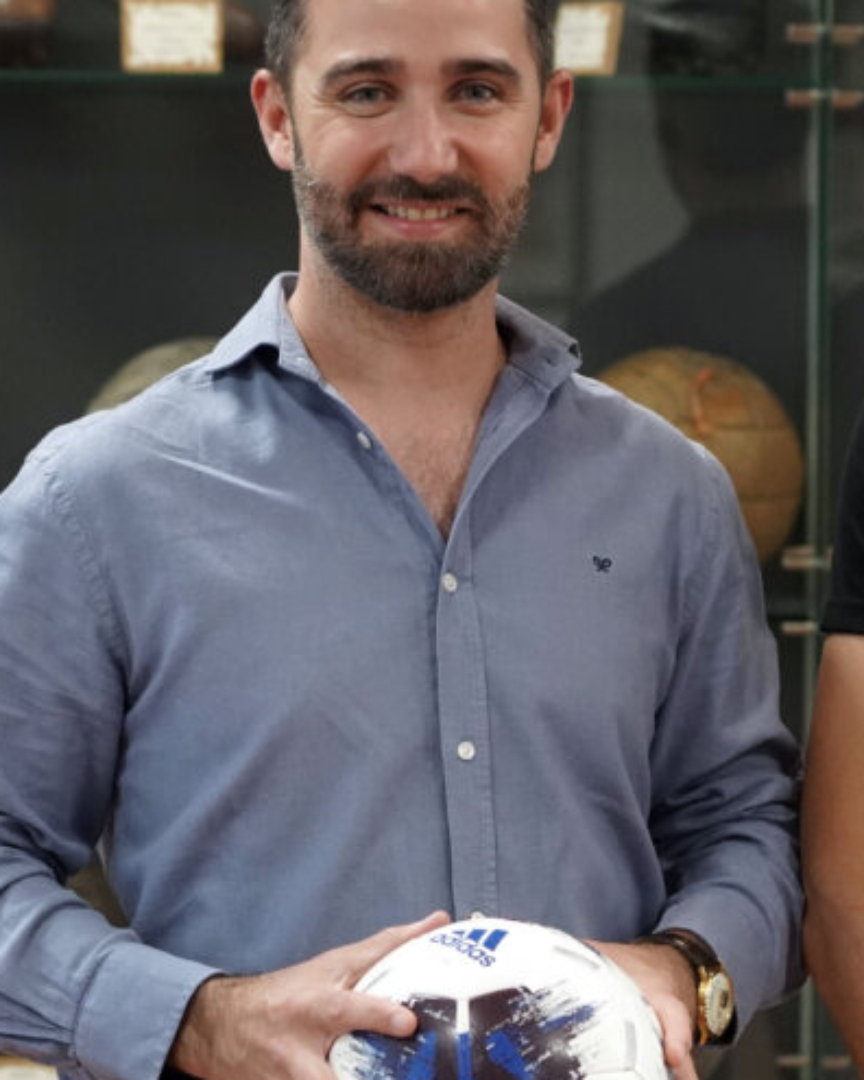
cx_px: 740
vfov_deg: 10.0
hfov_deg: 8.0
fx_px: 6201
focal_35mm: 194
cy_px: 538
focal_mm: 80
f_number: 4
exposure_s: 1/320
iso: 5000
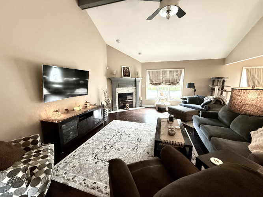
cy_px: 98
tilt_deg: -9.3
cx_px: 132
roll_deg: +0.6
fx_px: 106
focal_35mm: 14
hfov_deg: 102.1
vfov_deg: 85.7
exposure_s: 1/60
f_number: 2.2
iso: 320
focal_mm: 2.22
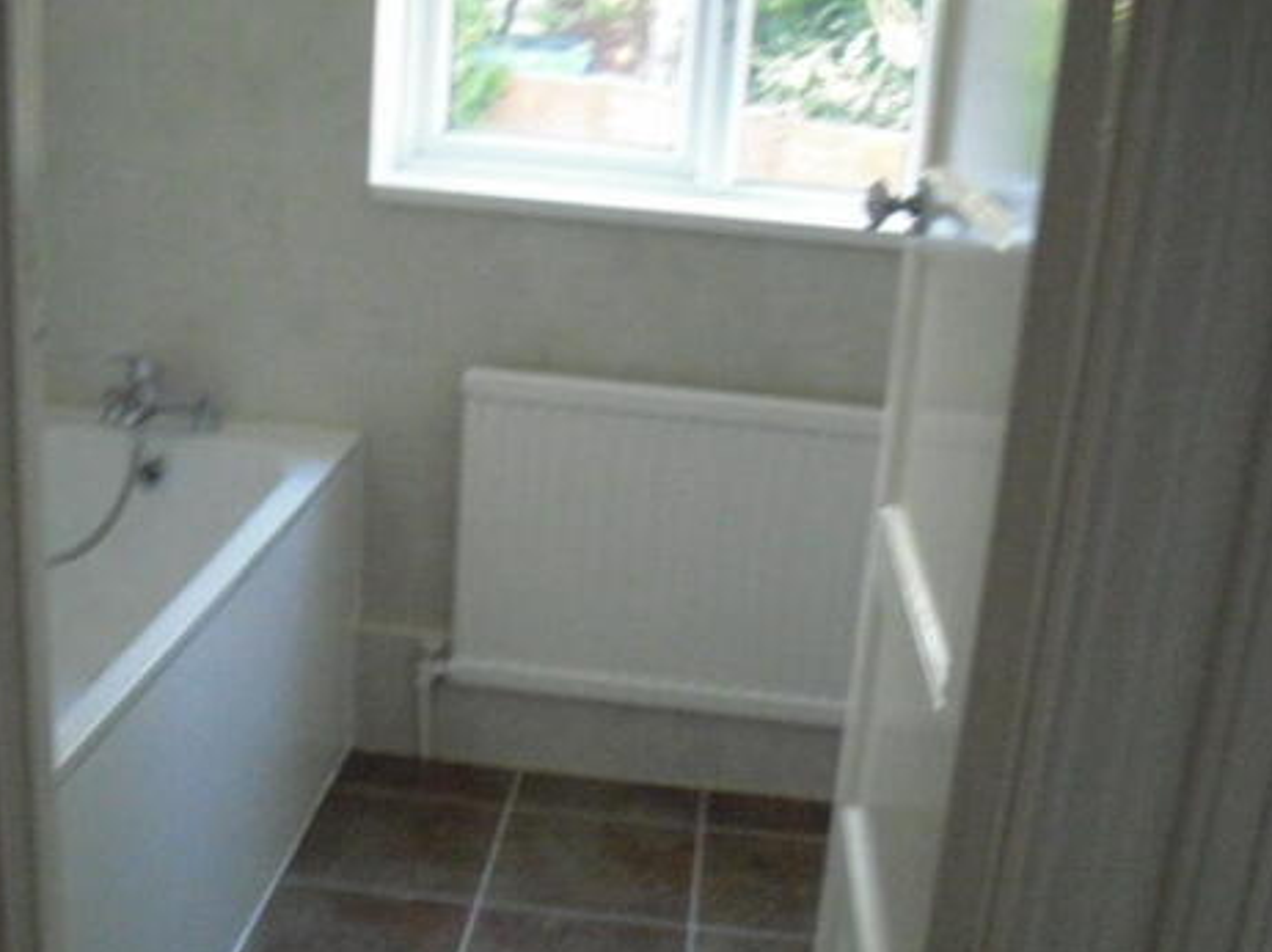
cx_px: 593
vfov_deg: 30.2
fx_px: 1763
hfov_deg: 39.7
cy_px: 576
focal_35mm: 48
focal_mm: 6.2
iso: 800
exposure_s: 1/100
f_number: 2.8
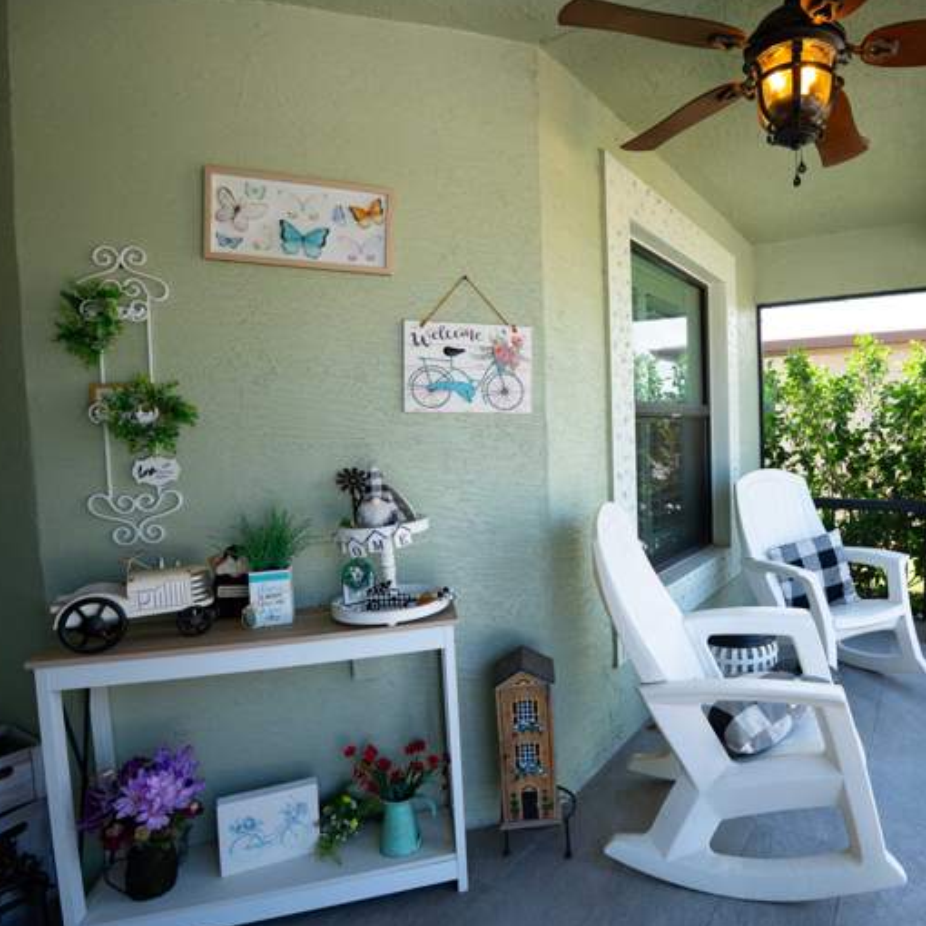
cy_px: 460
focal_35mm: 20
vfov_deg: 74.8
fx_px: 605
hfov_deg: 72.7
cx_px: 612
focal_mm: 10
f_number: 4
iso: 50
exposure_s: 1/125
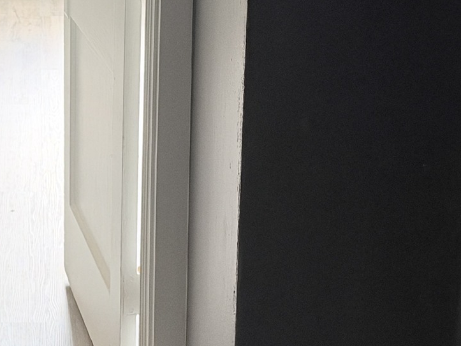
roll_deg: +0.4
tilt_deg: -13.7
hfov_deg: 18.6
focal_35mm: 102
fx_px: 1358
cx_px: -40
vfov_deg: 14.3
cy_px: 8
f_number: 1.8
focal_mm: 6.93
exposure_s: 1/120
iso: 400
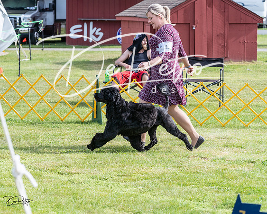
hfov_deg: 12.3
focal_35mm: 156
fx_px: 1235
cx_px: 113
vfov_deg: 9.9
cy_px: 93
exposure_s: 1/1250
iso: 500
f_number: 5.6
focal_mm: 123
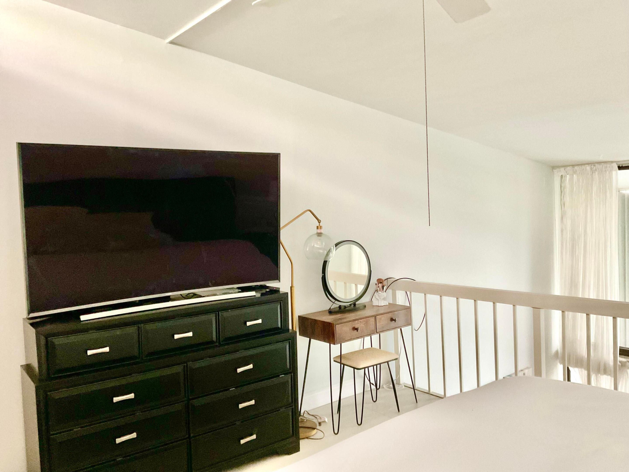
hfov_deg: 61.7
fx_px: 527
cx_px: 314
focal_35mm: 29
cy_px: 236
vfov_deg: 48.2
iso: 250
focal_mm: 3
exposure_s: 1/60
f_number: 1.8
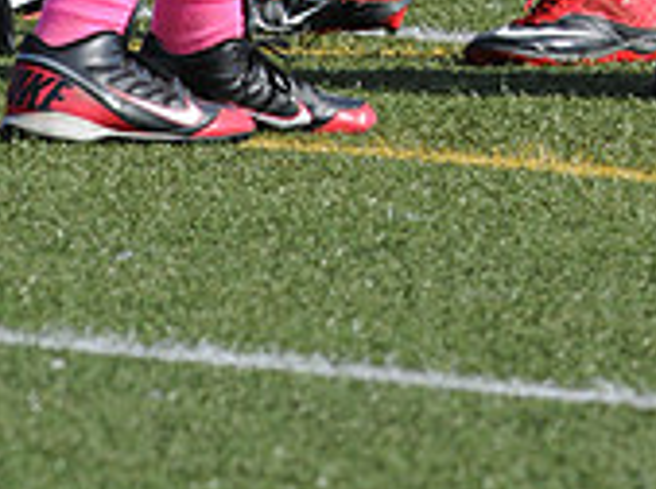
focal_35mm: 1486
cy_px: -349
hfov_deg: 1.3
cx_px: 732
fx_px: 28101
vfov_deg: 1.0
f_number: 8
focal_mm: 300
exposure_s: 1/500
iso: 200
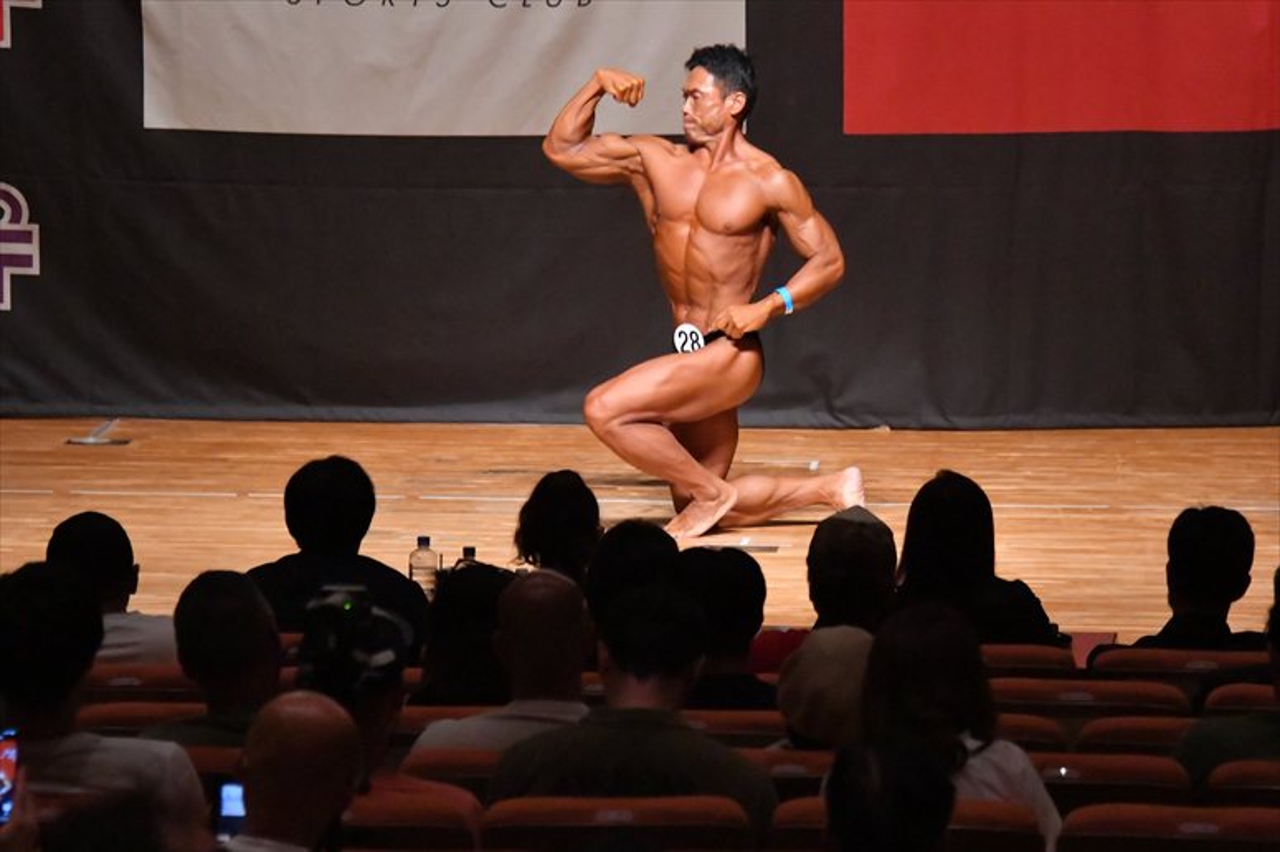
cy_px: 426
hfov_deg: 9.2
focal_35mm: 225
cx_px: 640
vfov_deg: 6.1
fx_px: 7996
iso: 12800
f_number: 5.6
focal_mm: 150
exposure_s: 1/400
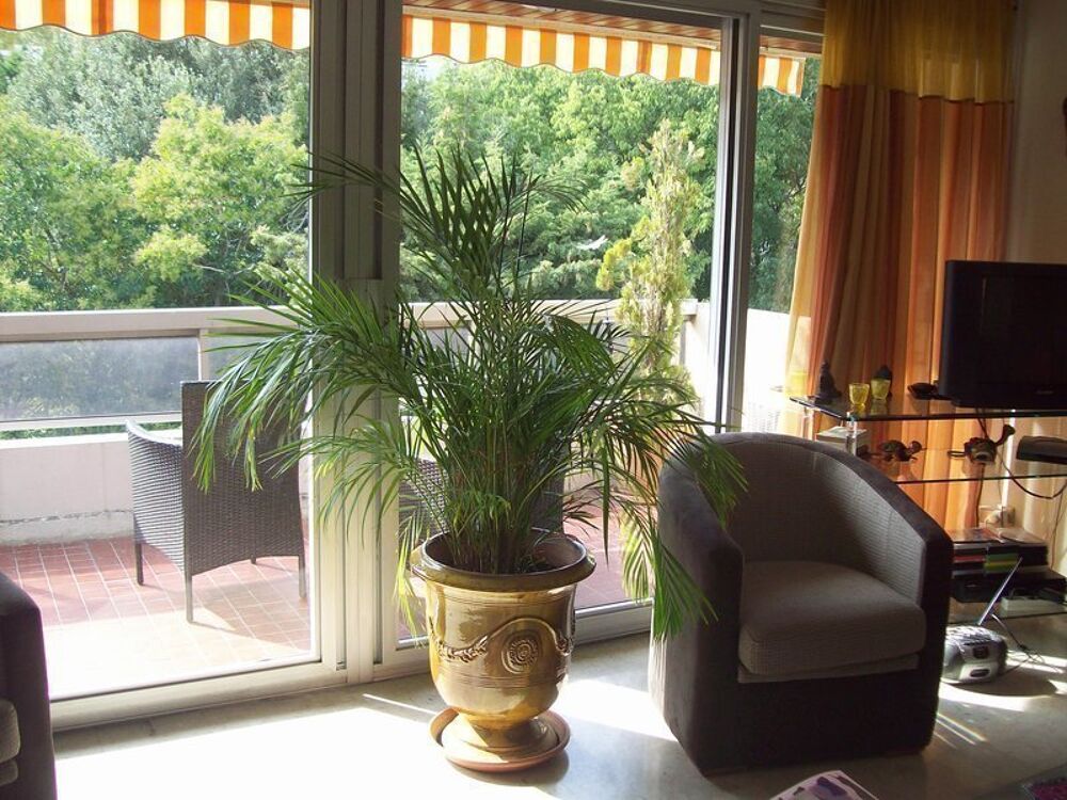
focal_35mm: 36
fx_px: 1110
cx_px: 534
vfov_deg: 39.7
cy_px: 400
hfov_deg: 51.4
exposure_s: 1/132
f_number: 2.7
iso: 80
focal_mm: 6
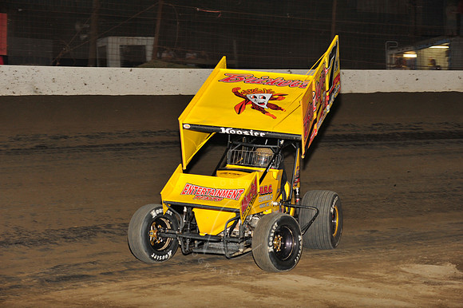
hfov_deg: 18.3
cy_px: 154
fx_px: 1440
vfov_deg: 12.2
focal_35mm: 112
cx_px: 232
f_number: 6.3
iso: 1000
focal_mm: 112
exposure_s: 1/320
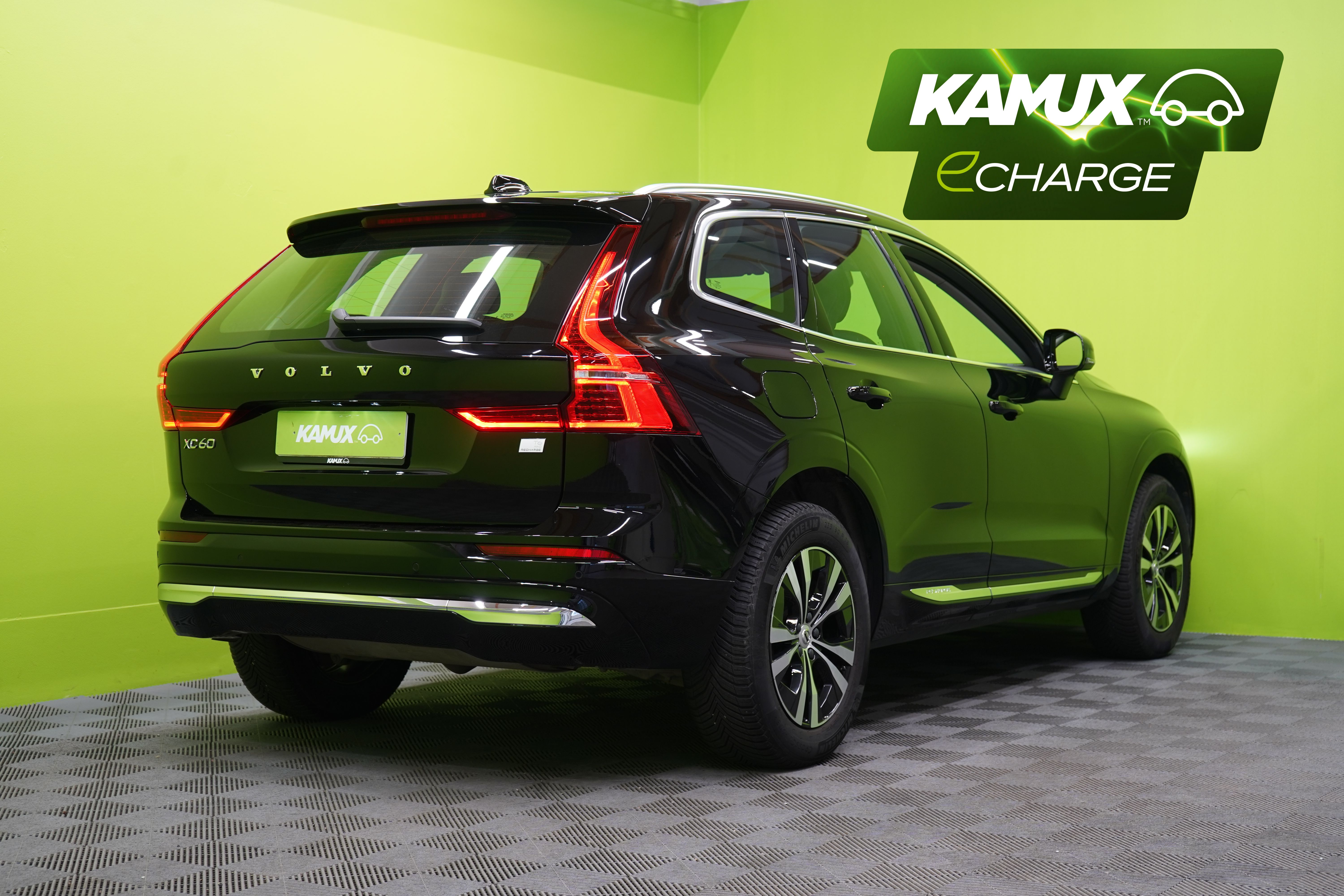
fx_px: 1941
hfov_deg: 38.2
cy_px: 448
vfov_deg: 26.0
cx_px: 672
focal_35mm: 52
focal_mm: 52
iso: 400
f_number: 5
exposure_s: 1/25
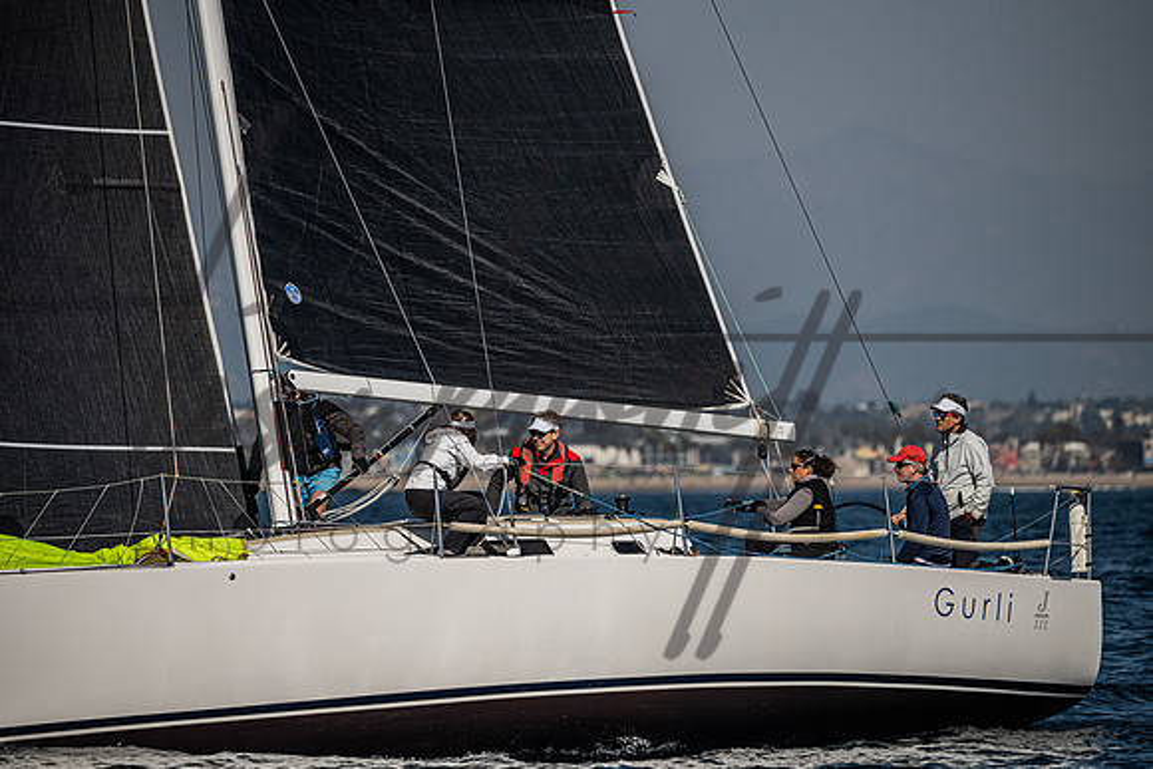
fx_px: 9924
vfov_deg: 4.4
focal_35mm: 310
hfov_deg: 6.6
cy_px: 346
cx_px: 635
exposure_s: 1/8000
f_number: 5.3
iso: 400
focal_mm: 280
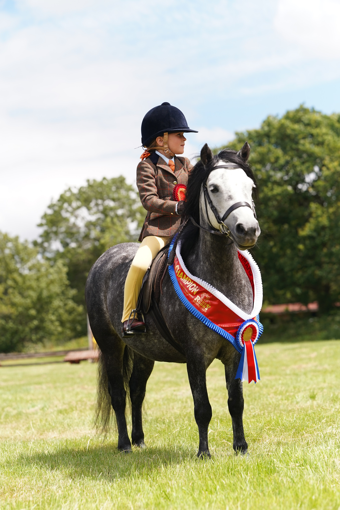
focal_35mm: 85
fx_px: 1204
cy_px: 255
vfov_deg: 23.9
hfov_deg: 16.1
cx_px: 170
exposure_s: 1/640
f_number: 4
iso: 250
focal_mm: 85
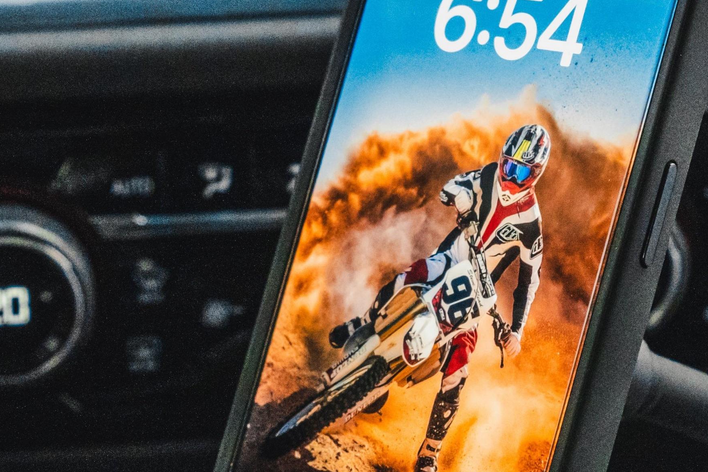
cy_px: 270
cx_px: 424
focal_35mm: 179
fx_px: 3528
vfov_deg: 7.7
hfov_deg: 11.5
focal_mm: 39.3
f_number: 5.6
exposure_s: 1/400
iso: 3200
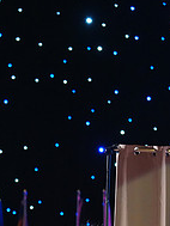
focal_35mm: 475
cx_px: 75
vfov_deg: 4.2
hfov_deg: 3.1
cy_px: 305
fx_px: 3107
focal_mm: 161
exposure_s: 1/400
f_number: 4
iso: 5000
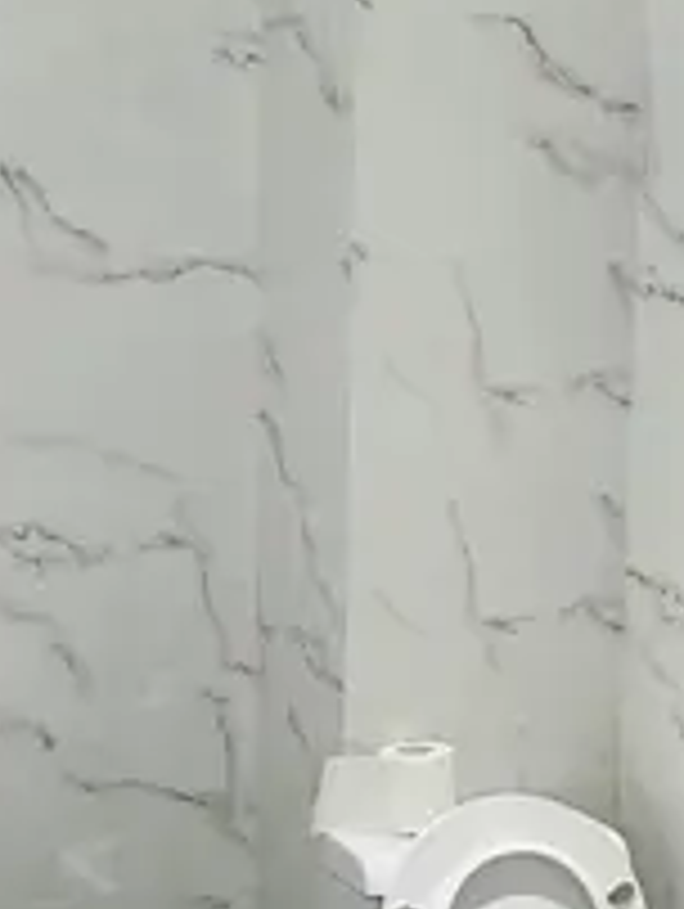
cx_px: 310
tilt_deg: -10.0
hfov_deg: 17.8
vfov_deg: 23.4
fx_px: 2182
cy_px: 626
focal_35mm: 83
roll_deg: -0.8
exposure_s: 1/100
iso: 64
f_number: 2.2
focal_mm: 2.22
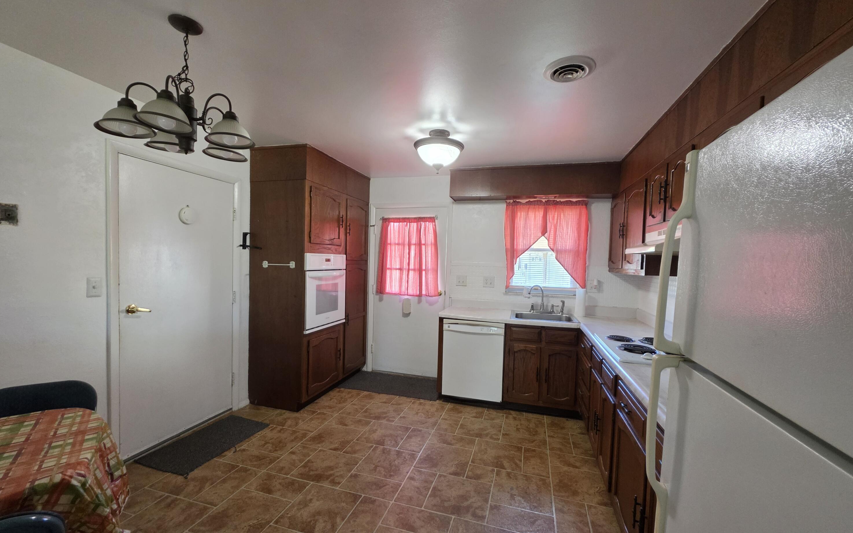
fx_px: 325
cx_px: 429
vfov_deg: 78.6
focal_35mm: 14
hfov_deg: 105.3
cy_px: 276
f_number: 1.9
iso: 250
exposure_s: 1/60
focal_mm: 2.2
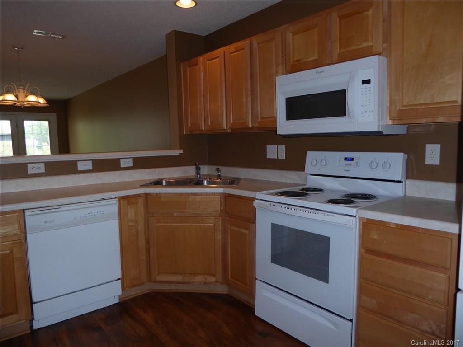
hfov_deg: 71.6
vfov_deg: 56.8
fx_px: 321
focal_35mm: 24
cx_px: 232
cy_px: 174
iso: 80
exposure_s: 1/60
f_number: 3.3
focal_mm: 4.3
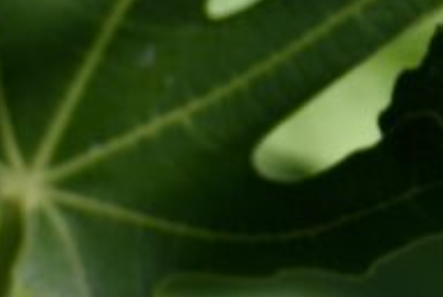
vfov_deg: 3.7
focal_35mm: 364
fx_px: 4486
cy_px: 732
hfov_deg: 5.4
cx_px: -735
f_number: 7.1
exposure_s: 1/250
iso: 200
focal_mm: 68
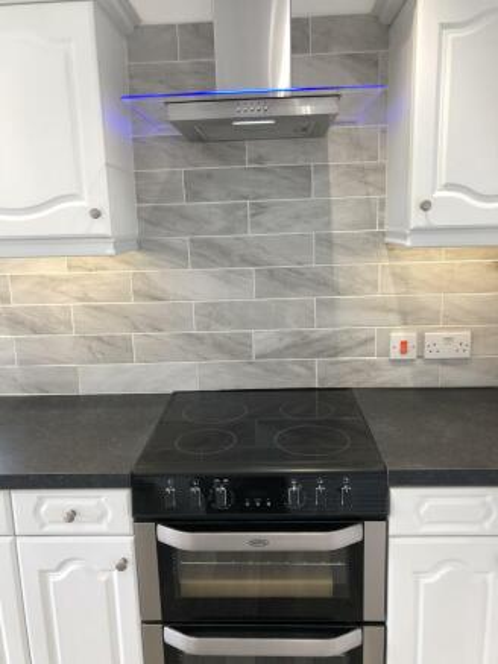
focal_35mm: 29
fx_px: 556
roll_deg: +1.5
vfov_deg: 61.6
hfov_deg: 48.2
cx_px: 249
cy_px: 332
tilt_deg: -11.5
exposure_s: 1/33
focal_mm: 3.99
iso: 25
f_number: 1.8
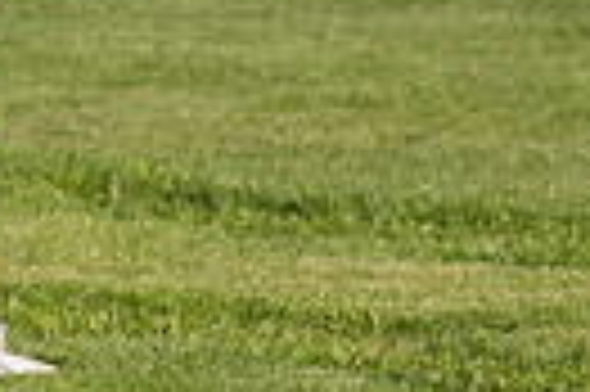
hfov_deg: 2.3
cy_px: 47
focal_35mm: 886
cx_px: -486
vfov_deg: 1.5
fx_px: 14502
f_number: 5.6
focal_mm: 200
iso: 320
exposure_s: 1/2000
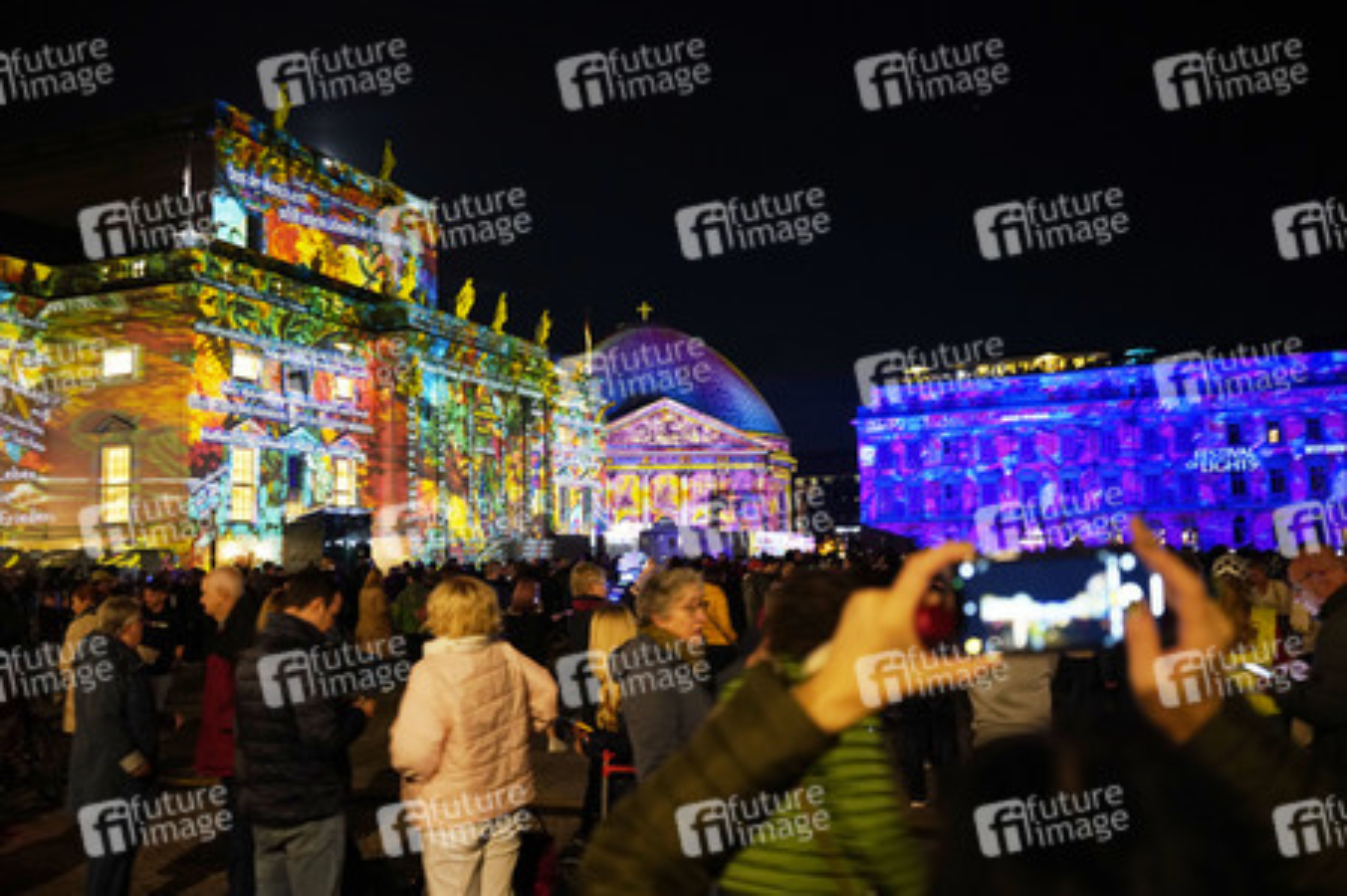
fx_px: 1196
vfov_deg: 41.1
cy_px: 448
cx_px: 674
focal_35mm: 32
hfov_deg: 58.8
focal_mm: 32
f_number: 3.5
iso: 1600
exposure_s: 1/10
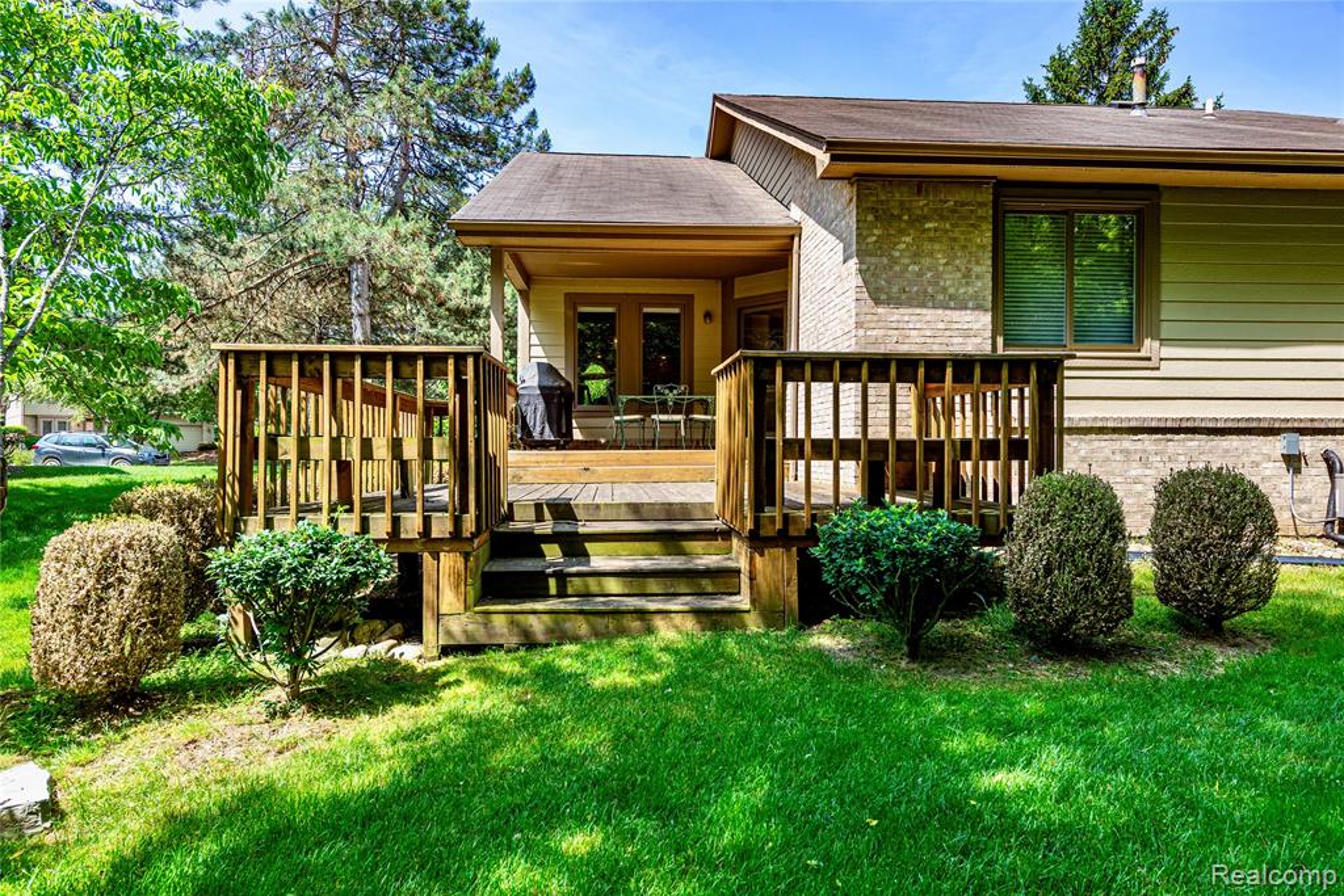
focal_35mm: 21
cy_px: 448
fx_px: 784
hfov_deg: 81.2
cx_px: 672
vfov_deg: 59.5
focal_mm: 21
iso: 400
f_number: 7.1
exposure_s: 1/400
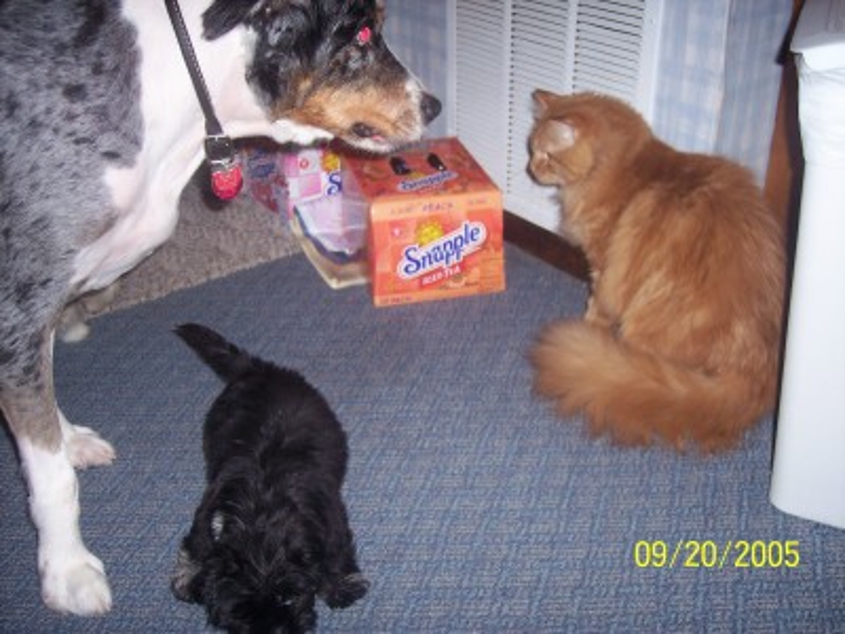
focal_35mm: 39
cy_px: 317
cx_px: 422
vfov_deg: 36.8
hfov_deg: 47.9
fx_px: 952
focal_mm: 8
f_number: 2.8
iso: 100
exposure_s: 1/60
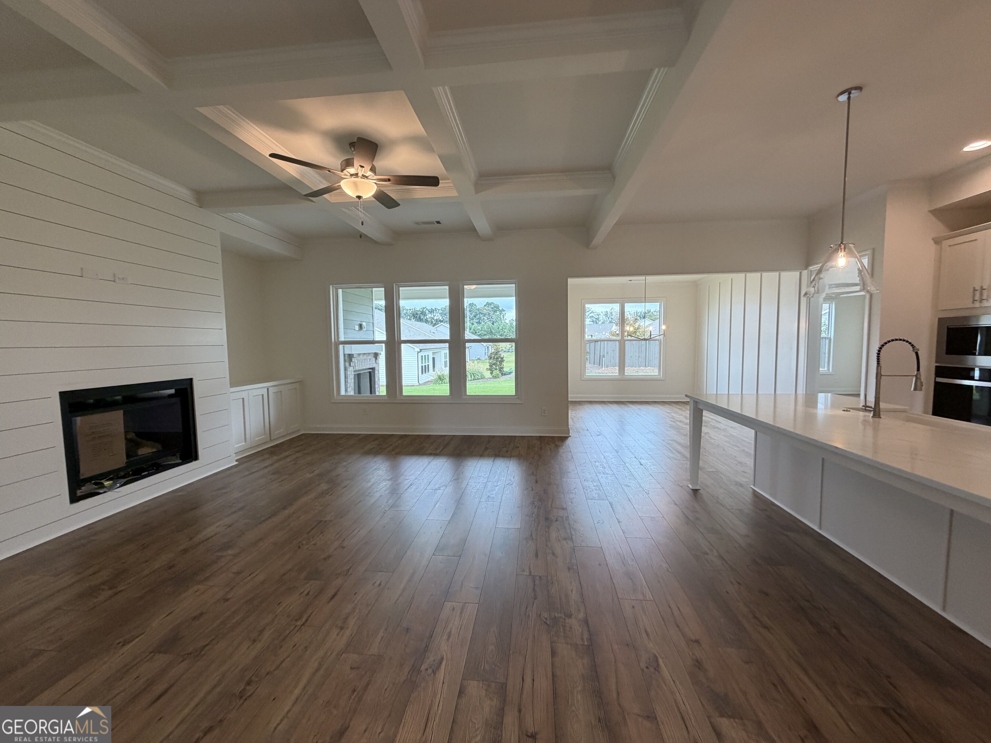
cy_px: 372
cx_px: 496
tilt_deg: -4.0
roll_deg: +0.1
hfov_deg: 102.1
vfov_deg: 85.7
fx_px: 401
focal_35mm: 14
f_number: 2.2
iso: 160
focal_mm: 2.22
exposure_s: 1/120
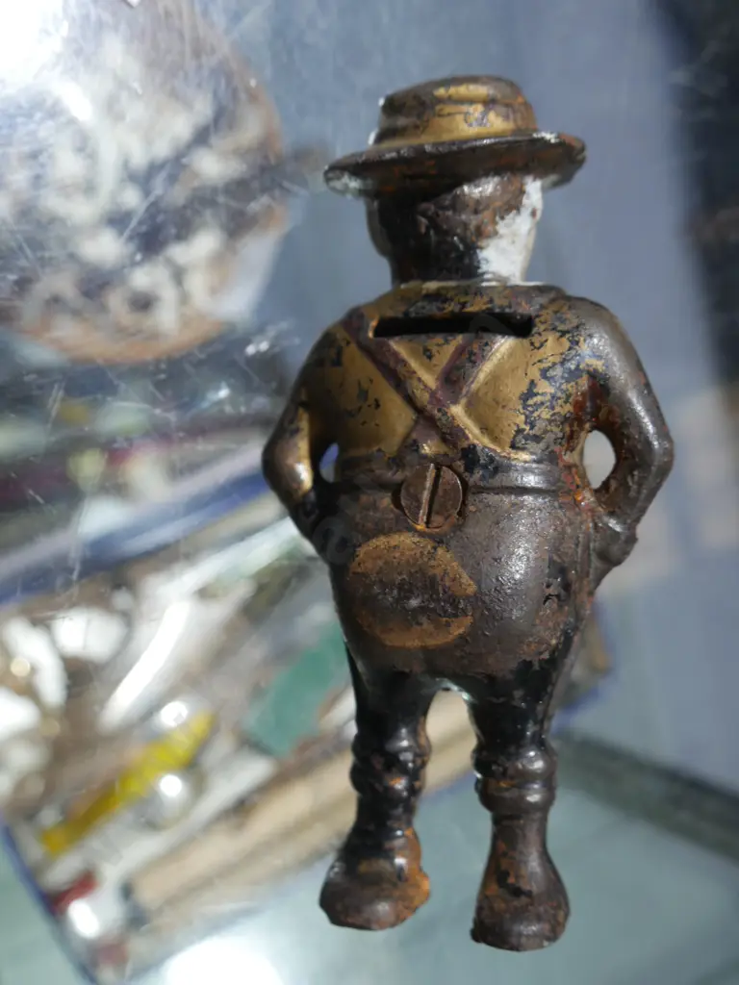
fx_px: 1025
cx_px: 370
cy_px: 492
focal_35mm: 36
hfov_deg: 39.7
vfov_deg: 51.4
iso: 500
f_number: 4.5
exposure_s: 1/60
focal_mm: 18
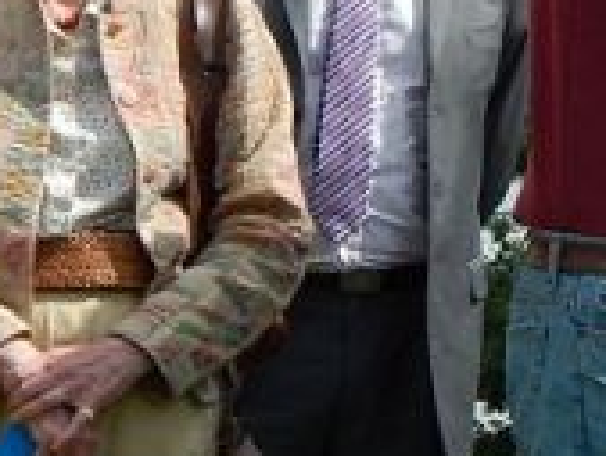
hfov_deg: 8.4
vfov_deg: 6.5
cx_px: 1090
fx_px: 3994
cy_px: 122
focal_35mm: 228
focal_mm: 9.7
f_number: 3.8
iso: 125
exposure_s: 1/1000
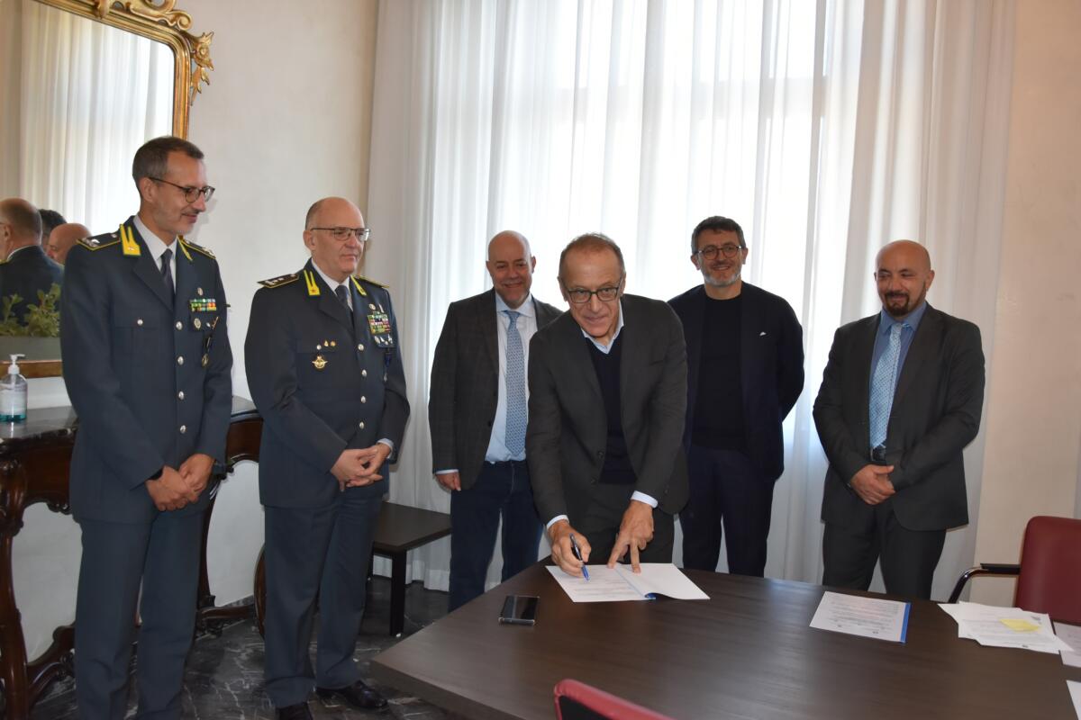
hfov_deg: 59.5
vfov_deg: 41.7
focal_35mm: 32
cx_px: 540
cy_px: 360
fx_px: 946
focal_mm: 21
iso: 800
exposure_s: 1/100
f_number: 5
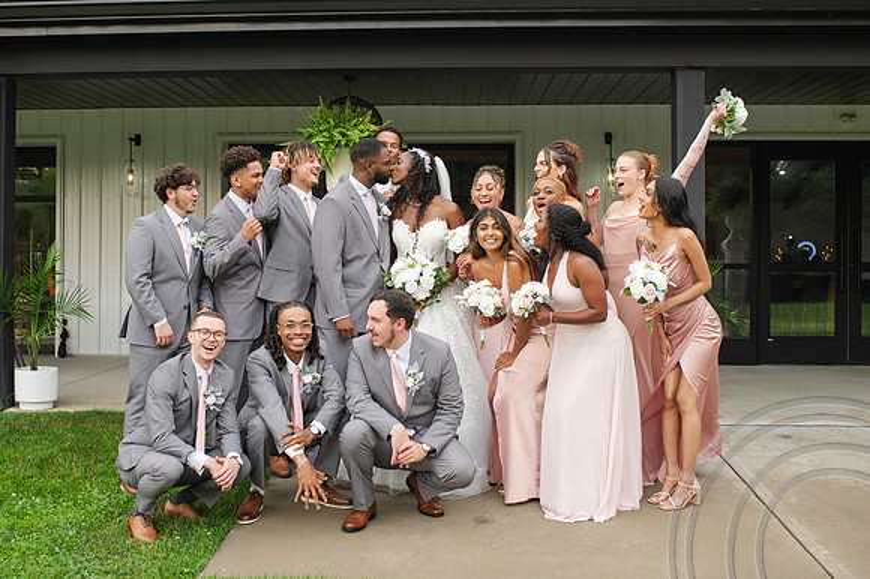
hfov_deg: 44.8
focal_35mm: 44
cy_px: 246
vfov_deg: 30.7
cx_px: 371
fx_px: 1051
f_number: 3.2
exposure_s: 1/400
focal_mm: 35
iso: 450
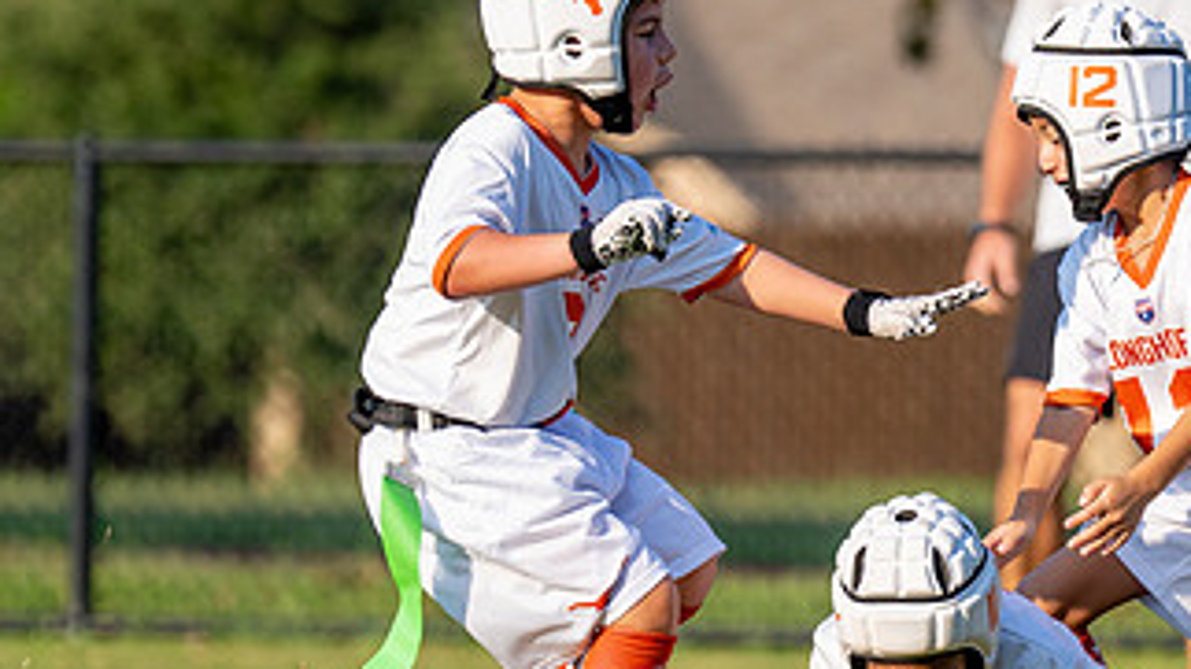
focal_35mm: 452
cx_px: 1000
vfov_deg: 2.7
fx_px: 14272
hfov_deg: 4.8
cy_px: 438
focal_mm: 152
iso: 200
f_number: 2.8
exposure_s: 1/2000
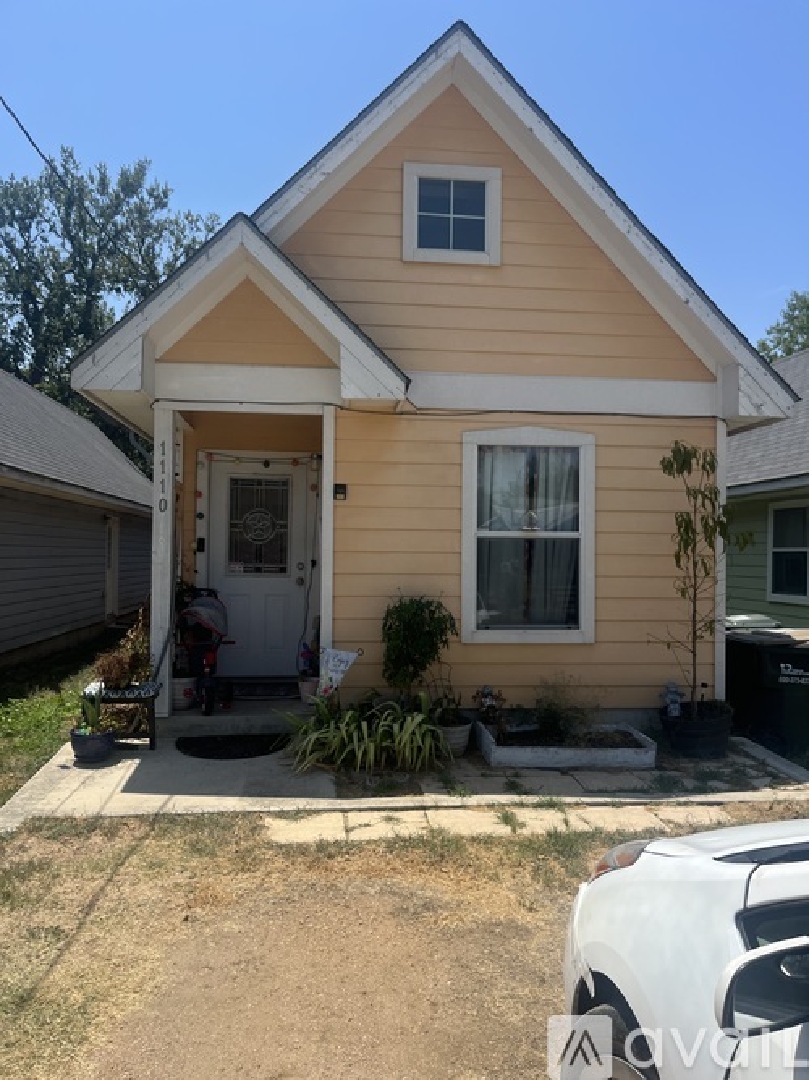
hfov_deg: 53.0
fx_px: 810
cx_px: 404
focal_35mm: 26
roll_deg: -0.7
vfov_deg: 67.3
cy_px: 540
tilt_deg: -1.3
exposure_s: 1/7353
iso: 50
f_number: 1.6
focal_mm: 5.1
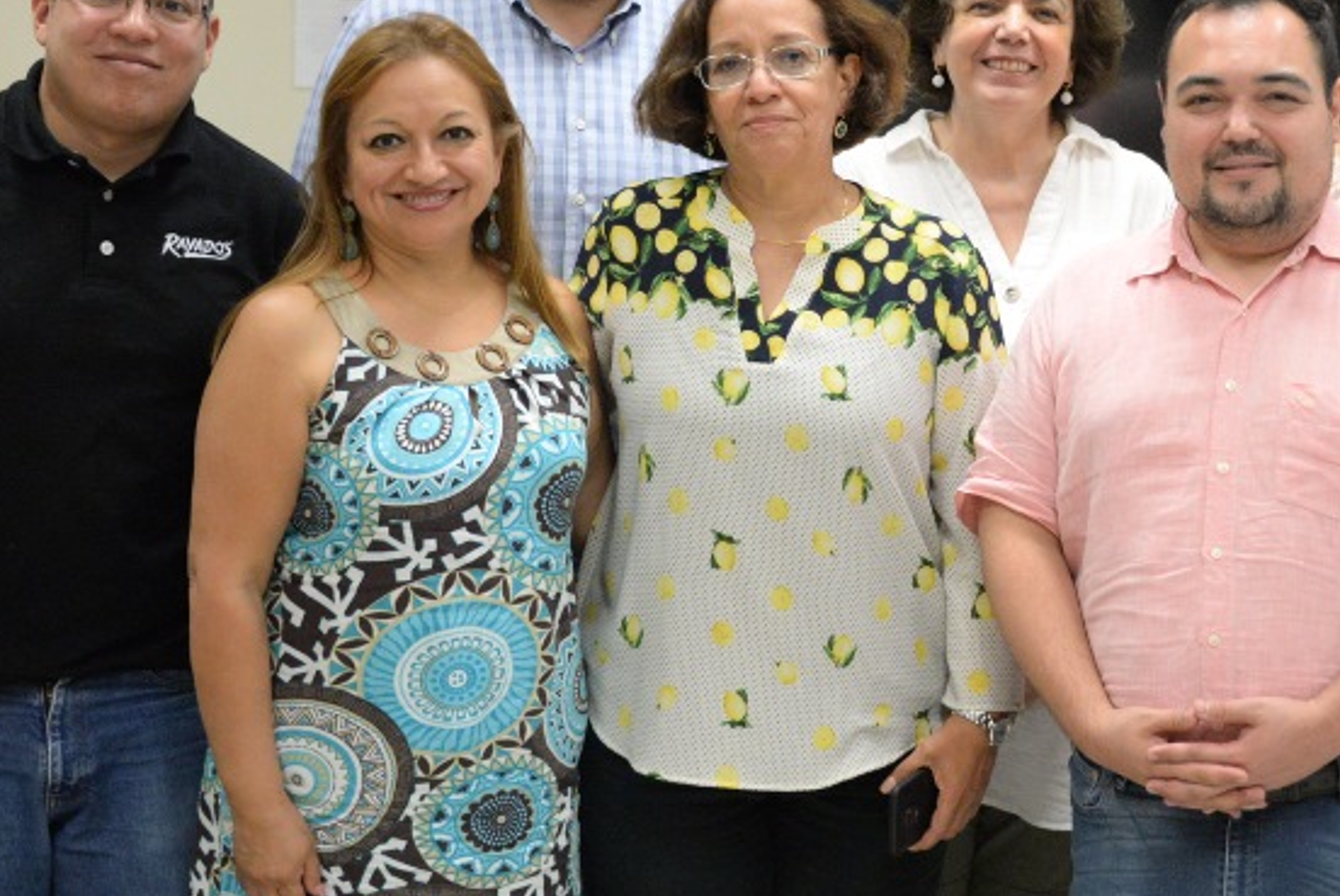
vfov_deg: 13.4
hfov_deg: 20.0
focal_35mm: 102
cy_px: 274
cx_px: 857
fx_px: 3800
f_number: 5.6
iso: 5000
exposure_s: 1/160
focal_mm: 55
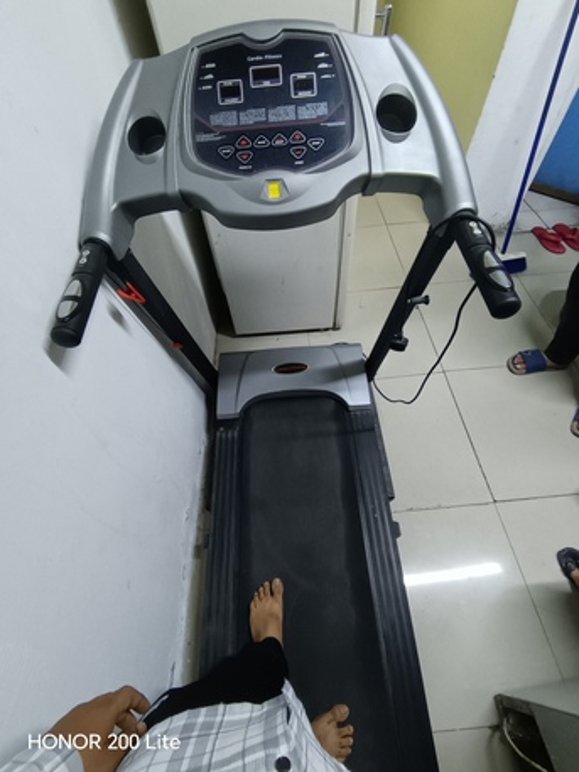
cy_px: 386
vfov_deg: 91.0
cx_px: 290
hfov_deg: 74.8
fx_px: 379
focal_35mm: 17
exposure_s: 1/33.3
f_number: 2.2
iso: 732
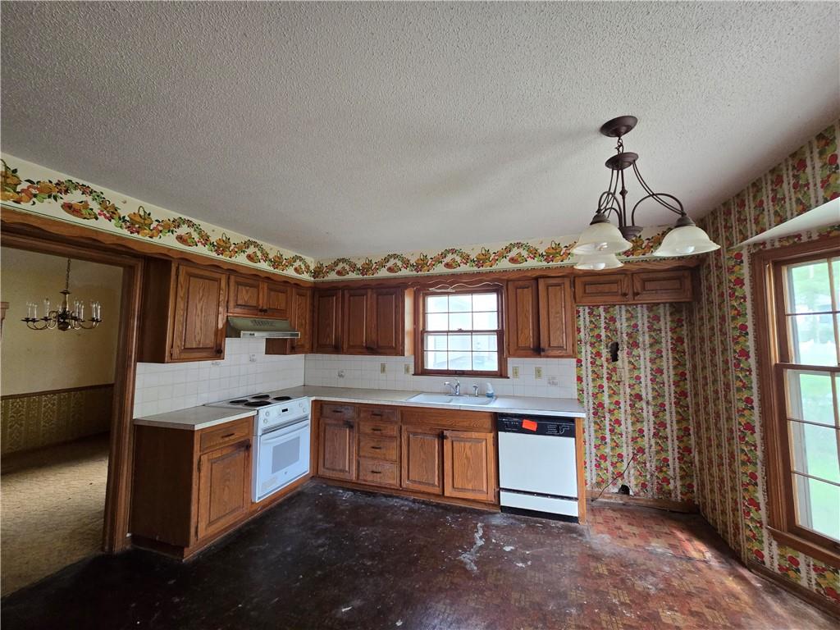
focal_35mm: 13
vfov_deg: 89.9
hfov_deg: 106.2
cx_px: 420
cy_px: 315
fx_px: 315
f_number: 2.2
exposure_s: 1/60
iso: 320
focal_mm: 2.2
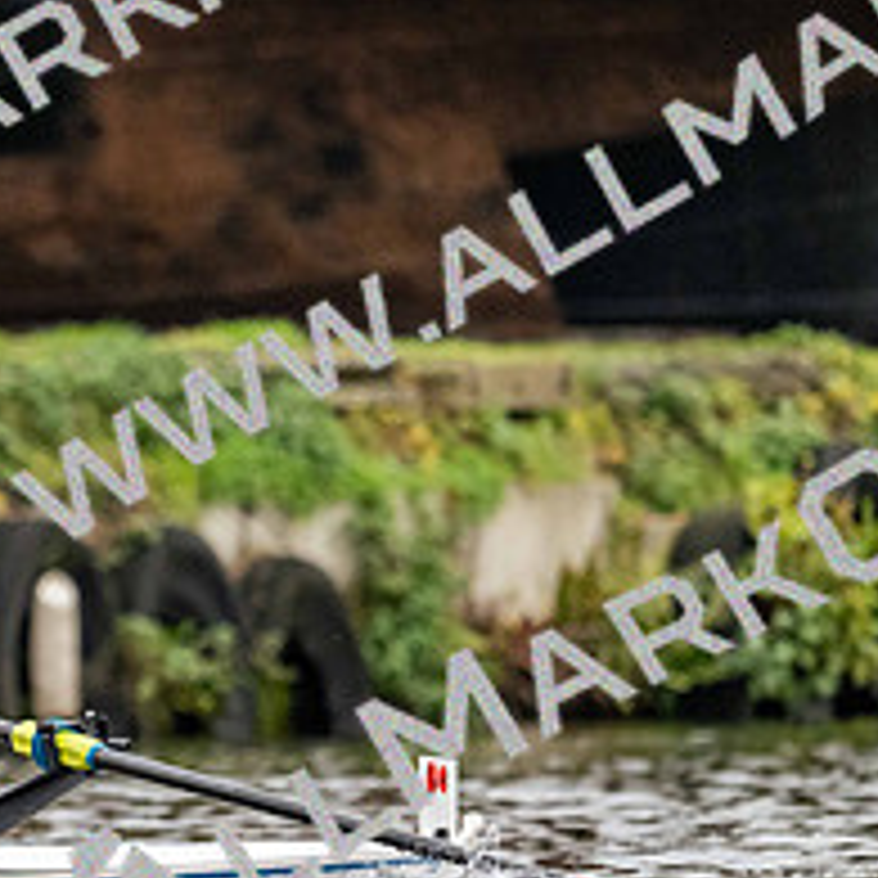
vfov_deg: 1.7
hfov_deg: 1.7
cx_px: -315
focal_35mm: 1013
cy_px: 615
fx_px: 29069
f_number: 4.5
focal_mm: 400
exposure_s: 1/2500
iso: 2500
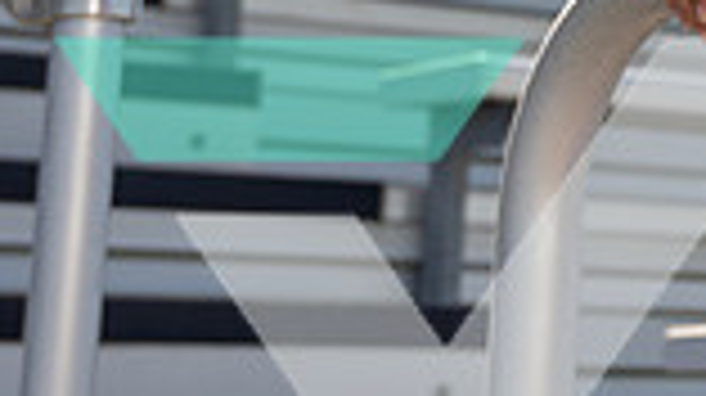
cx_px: 1214
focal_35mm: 163
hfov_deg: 12.3
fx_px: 3049
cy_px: -268
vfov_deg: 7.3
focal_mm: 42
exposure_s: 1/250
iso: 50
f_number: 4
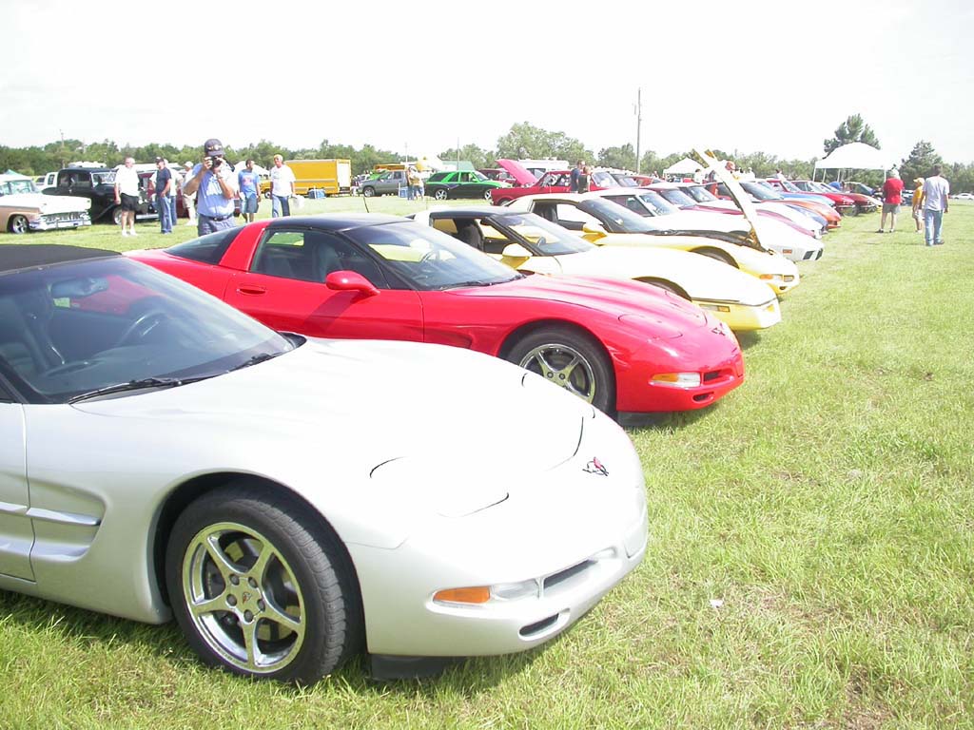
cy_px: 365
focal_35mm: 38
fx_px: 1069
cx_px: 487
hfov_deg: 49.0
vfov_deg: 37.7
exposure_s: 1/1000
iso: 100
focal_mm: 7.85
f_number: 2.6
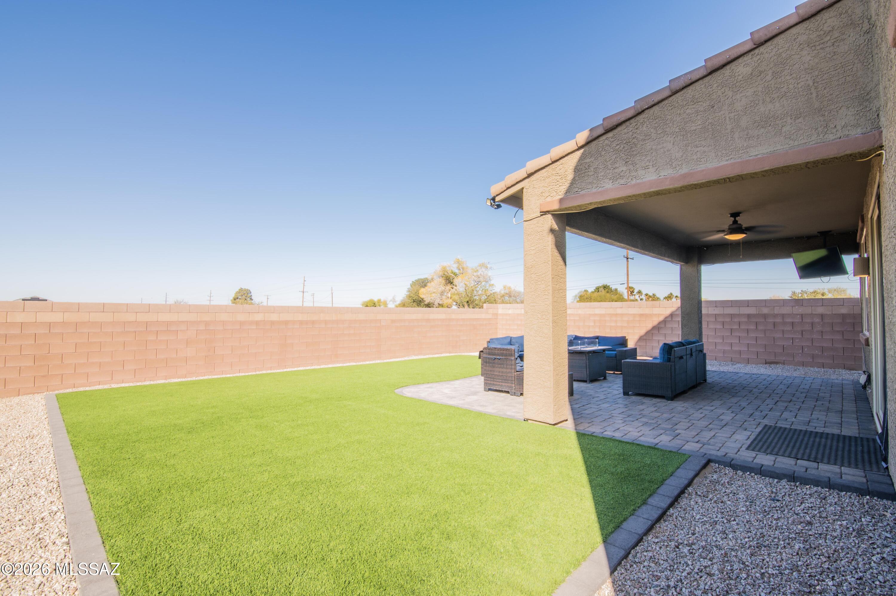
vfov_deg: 73.7
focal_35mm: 16
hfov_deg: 96.8
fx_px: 398
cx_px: 448
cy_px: 298
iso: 100
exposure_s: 1/15
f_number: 22
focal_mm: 16
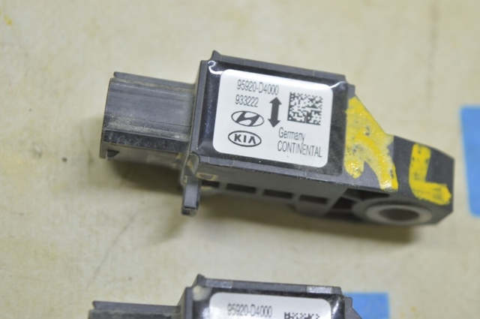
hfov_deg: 24.6
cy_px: 160
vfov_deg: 16.5
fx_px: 1099
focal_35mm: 82
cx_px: 240
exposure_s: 1/20
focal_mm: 55
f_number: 5.6
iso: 400
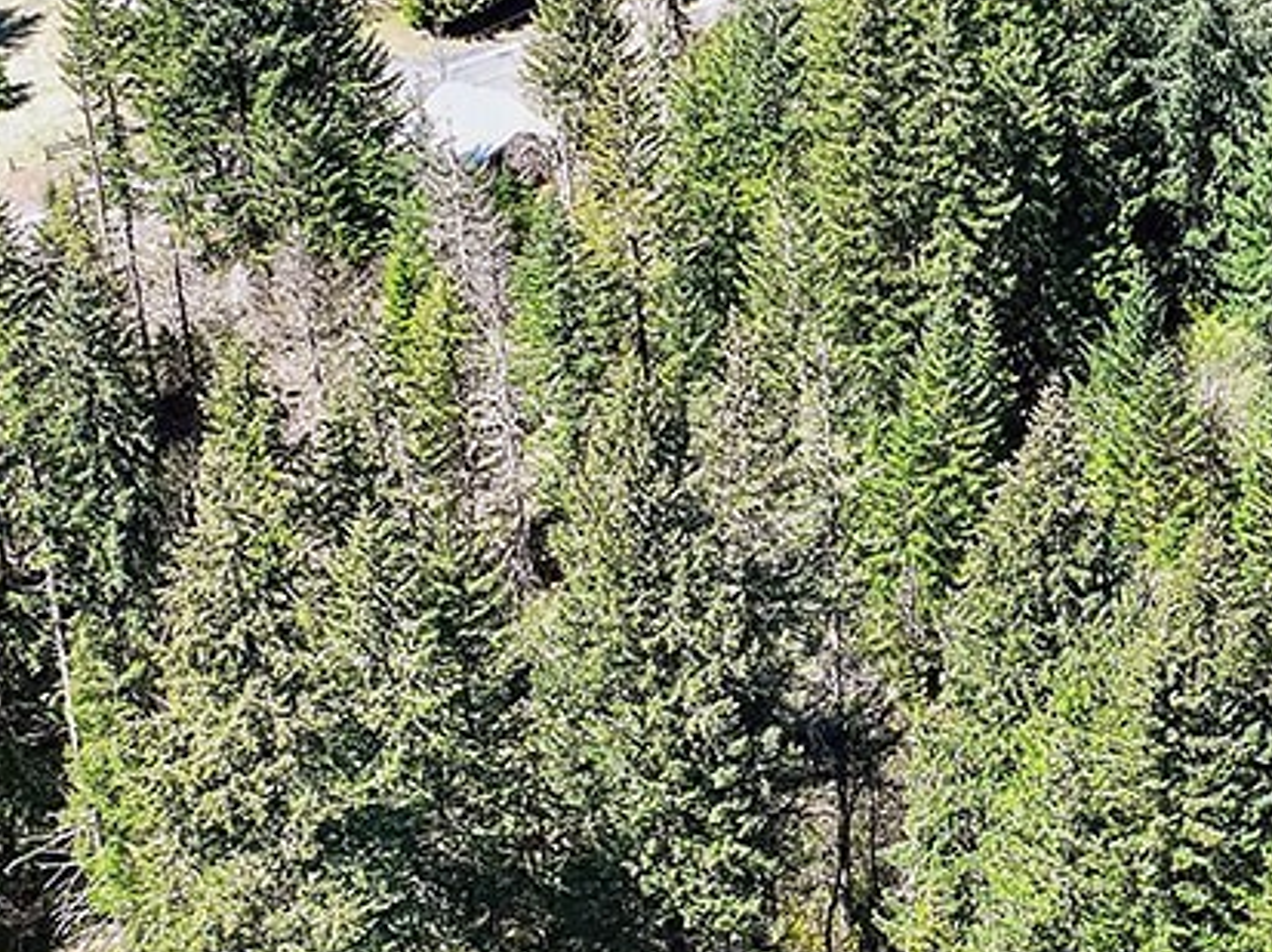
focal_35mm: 93
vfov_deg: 15.8
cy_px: 670
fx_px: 3414
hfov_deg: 20.9
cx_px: 982
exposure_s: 1/500
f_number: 2.8
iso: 100
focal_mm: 12.3
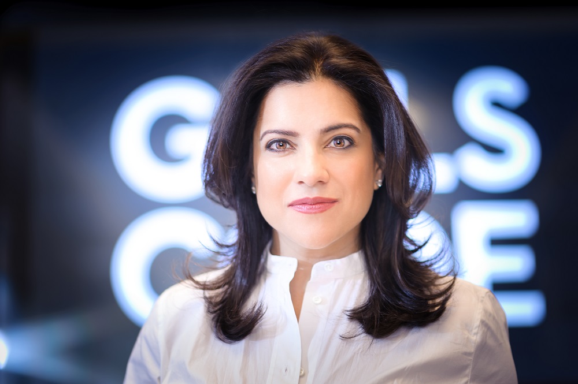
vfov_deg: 16.0
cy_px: 192
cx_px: 289
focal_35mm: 85
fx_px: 1364
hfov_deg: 23.9
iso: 200
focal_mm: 85
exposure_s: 1/60
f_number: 2
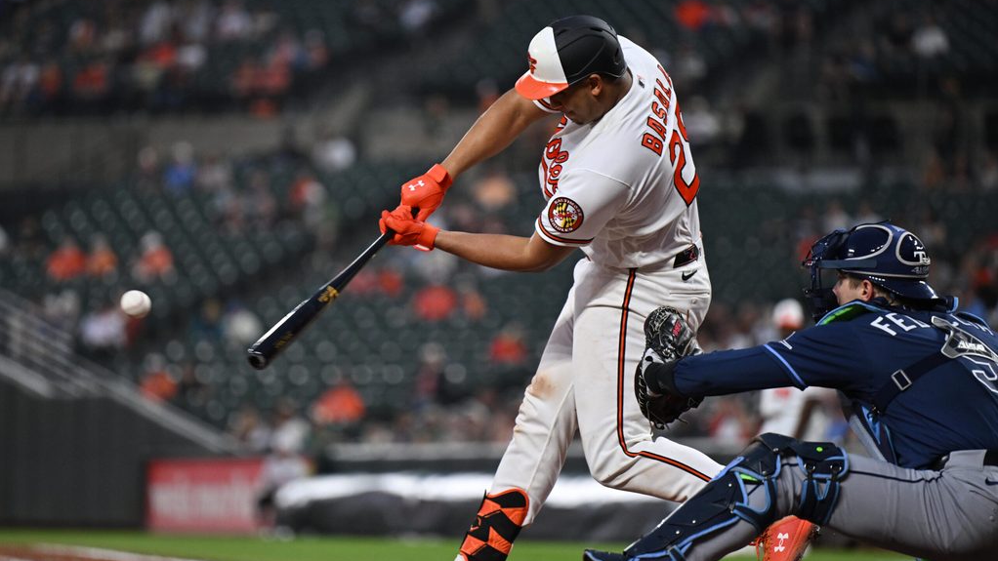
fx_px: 5558
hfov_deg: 10.3
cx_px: 499
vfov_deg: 5.8
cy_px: 319
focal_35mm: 210
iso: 1250
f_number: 2.8
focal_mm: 200
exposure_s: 1/2500
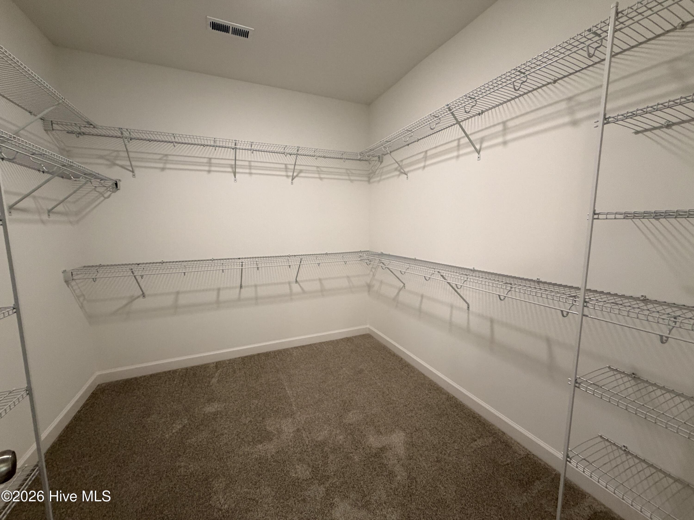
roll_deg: +0.4
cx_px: 347
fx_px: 281
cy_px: 260
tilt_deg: -6.6
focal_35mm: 14
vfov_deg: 85.7
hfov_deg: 102.1
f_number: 2.2
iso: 250
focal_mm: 2.22
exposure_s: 1/60
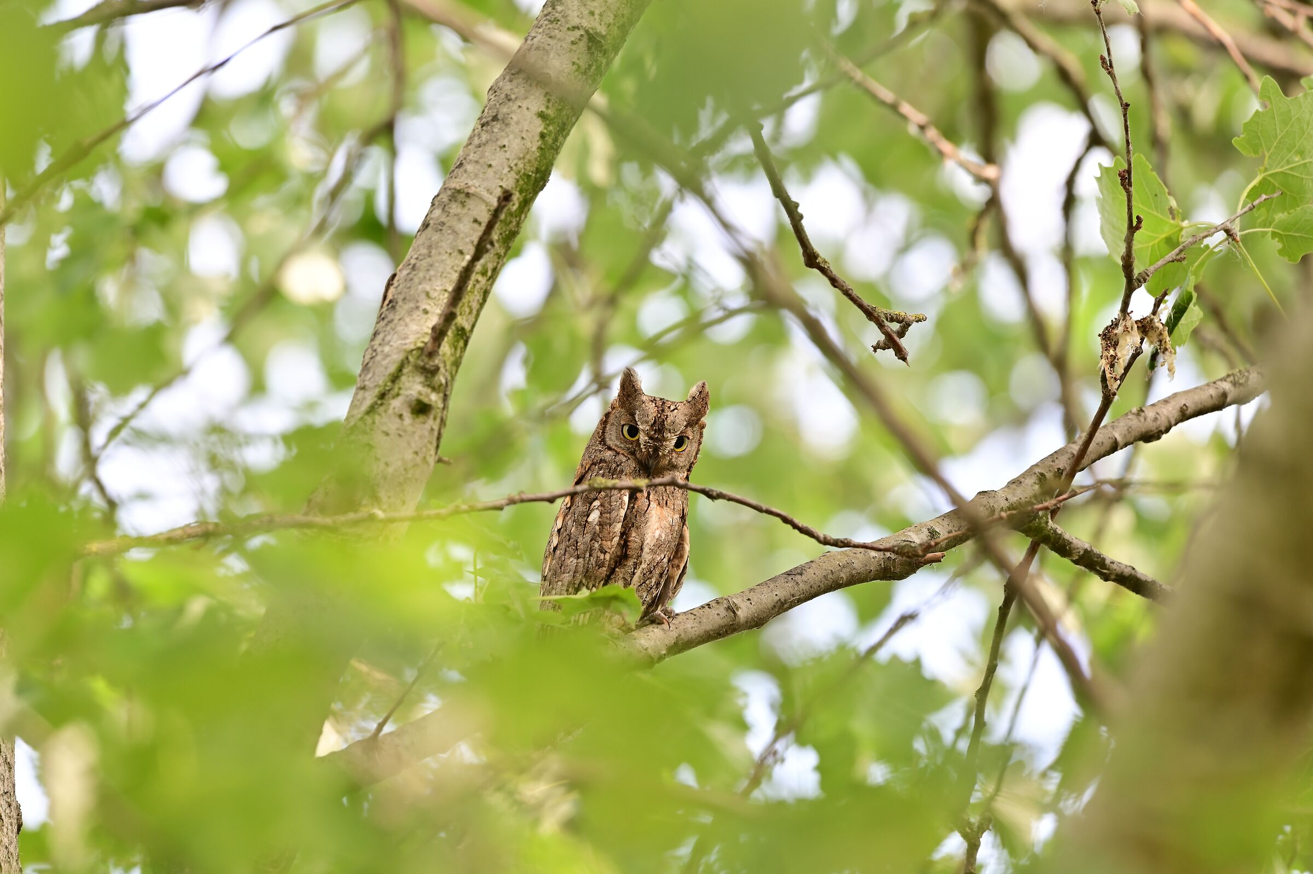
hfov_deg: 4.1
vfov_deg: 2.7
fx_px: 18224
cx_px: 656
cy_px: 437
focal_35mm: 500
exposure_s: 1/100
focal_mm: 500
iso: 400
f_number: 7.1
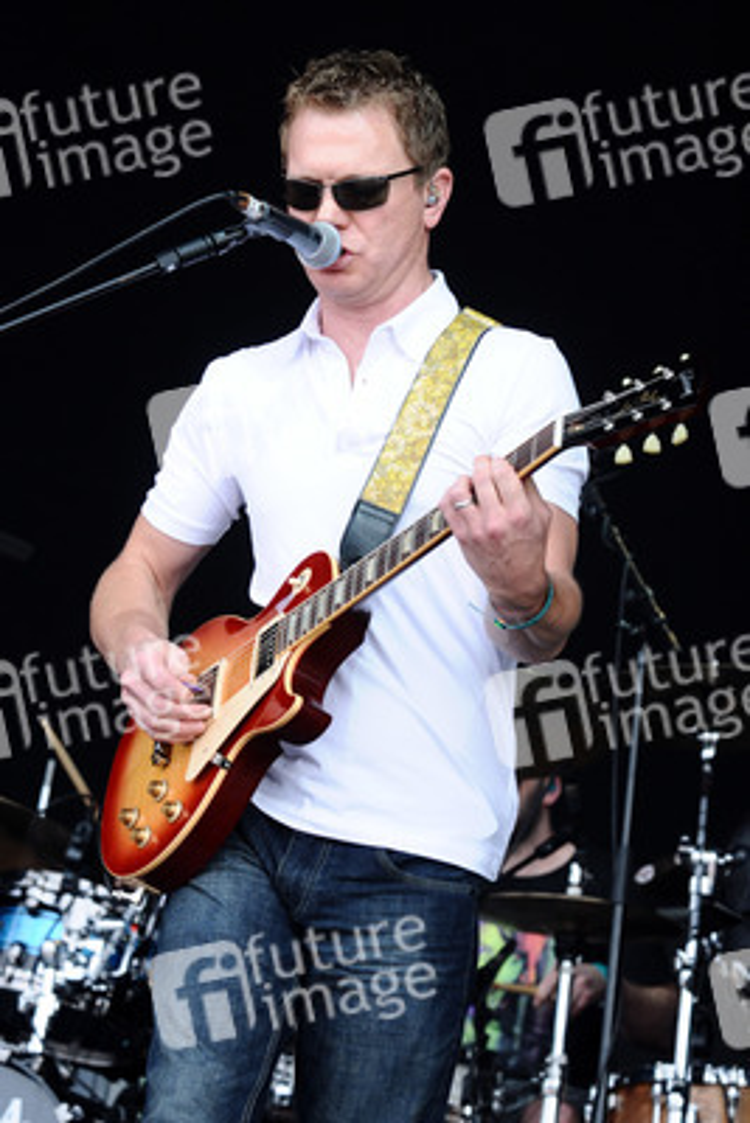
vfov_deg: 13.0
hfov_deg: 8.7
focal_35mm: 158
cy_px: 562
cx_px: 375
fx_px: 4917
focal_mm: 105
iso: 320
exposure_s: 1/400
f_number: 5
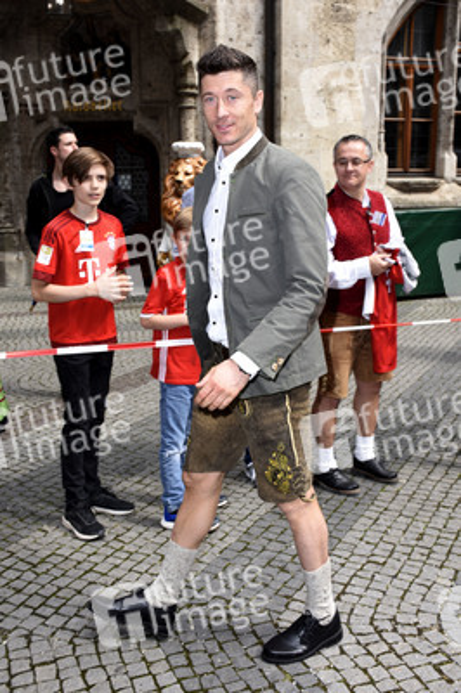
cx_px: 230
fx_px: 693
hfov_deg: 36.8
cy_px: 346
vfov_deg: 53.2
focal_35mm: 36
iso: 250
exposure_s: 1/160
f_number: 6.3
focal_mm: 24
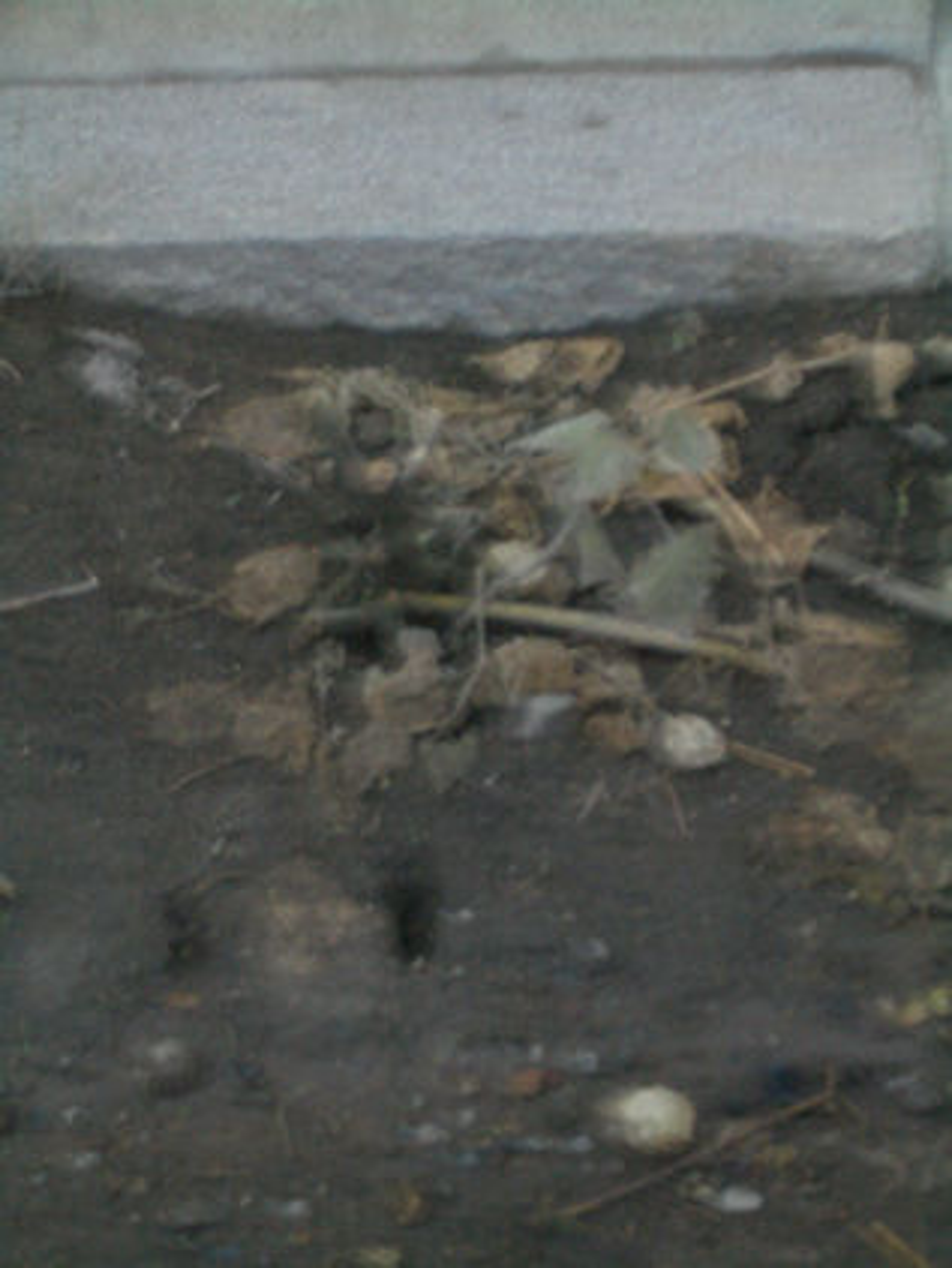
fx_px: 3846
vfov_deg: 18.7
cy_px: 634
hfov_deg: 14.1
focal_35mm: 105
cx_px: 476
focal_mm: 17.4
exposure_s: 1/8
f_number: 4.8
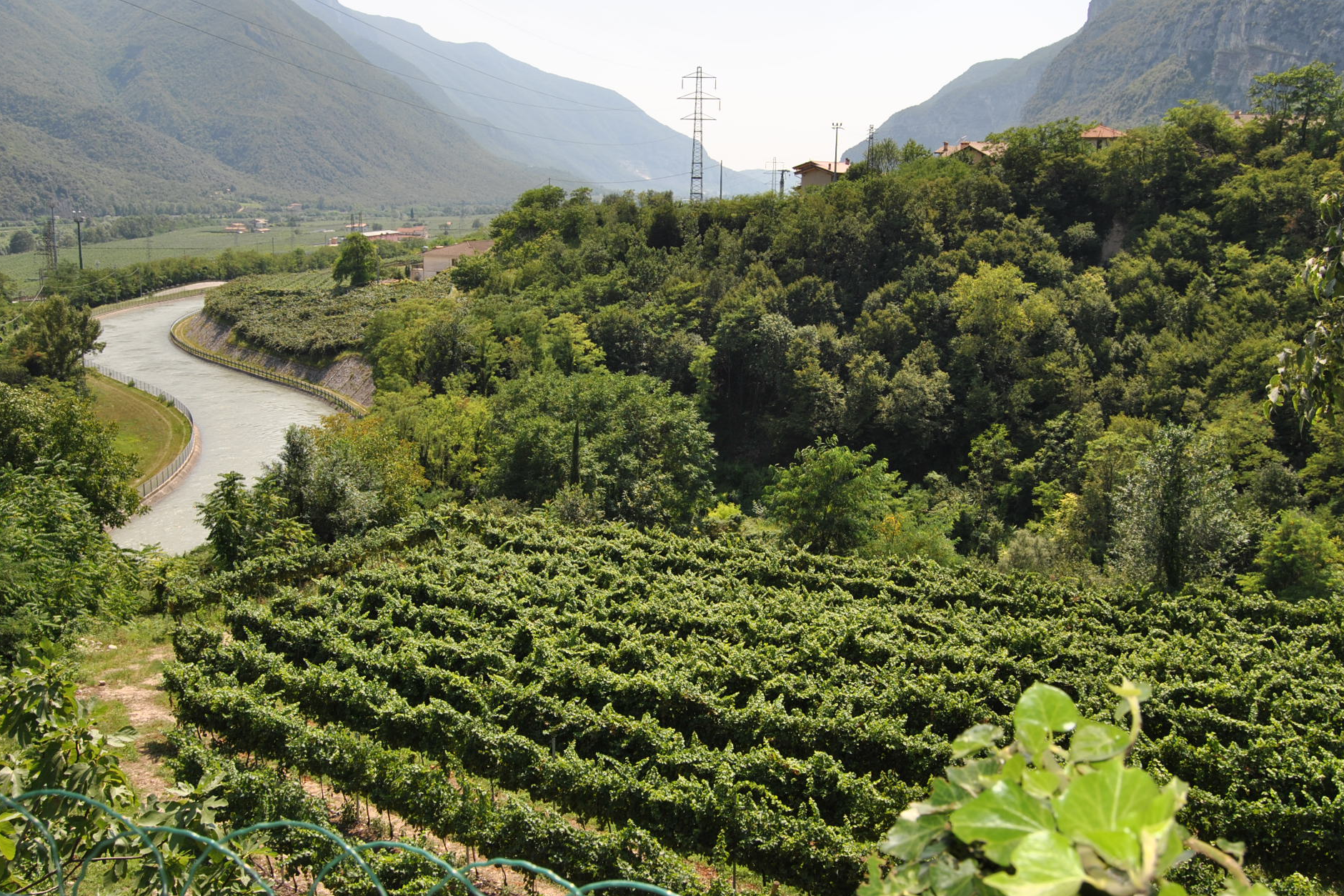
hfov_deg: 55.8
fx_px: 1269
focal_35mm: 34
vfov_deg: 38.9
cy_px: 446
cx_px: 659
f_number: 9
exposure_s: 1/200
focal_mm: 22
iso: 100
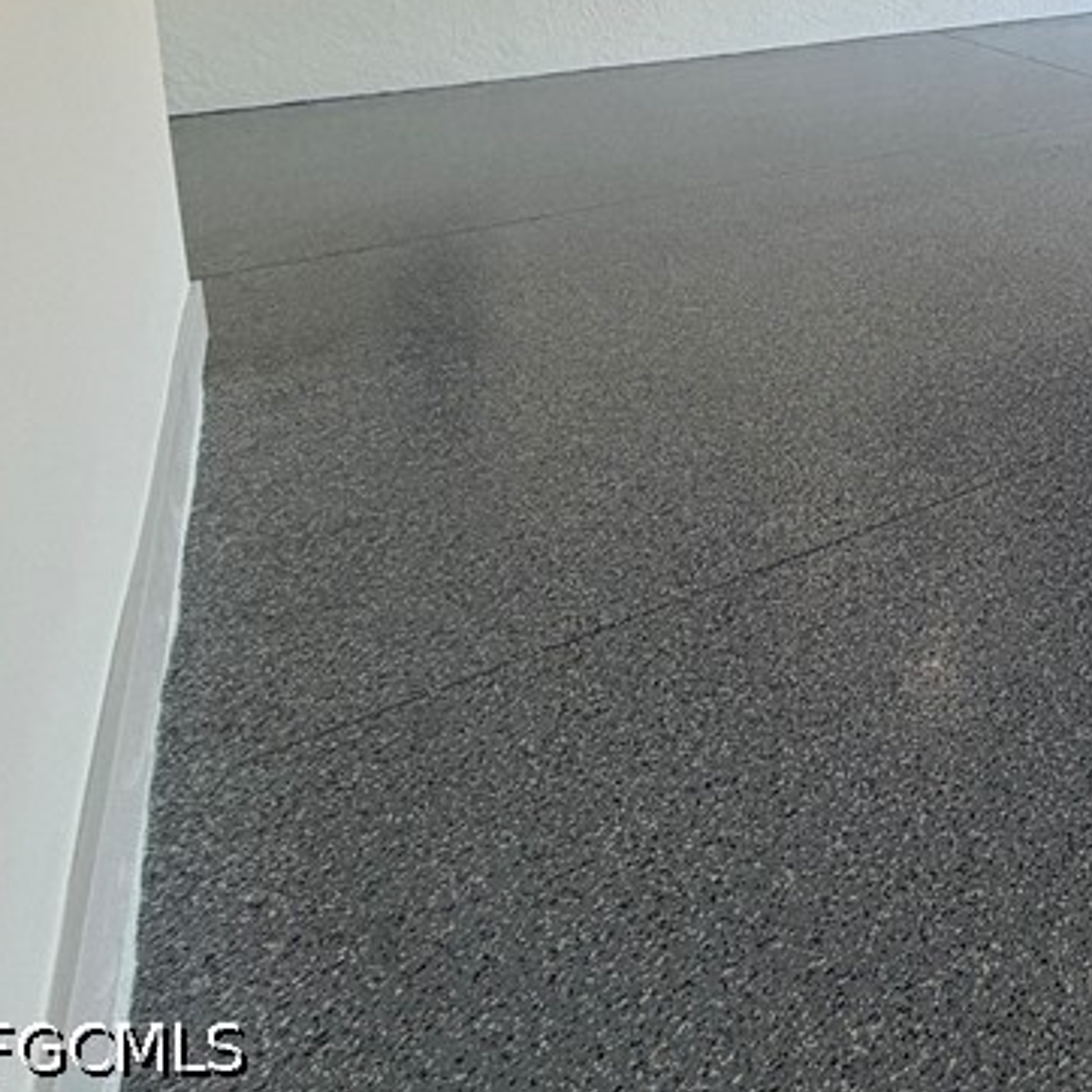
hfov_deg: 32.0
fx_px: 1249
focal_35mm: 35
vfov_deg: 39.9
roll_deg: +0.4
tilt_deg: -5.3
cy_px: -60
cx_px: 1505
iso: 40
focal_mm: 2.22
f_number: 2.2
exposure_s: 1/224
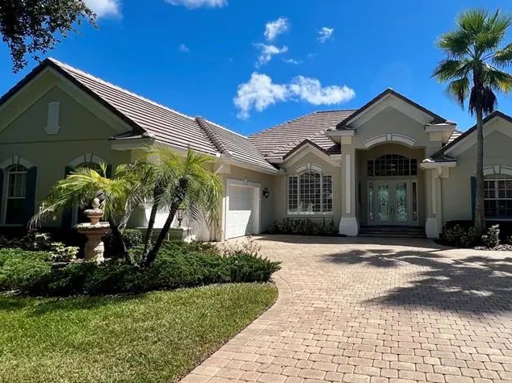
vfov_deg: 63.4
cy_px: 181
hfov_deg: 77.0
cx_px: 332
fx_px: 310
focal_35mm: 21
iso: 32
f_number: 1.8
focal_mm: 1.57
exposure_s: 1/1727
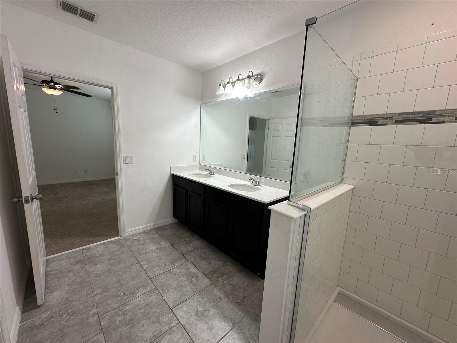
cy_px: 172
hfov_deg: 102.1
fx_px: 185
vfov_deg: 85.7
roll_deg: -3.1
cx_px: 228
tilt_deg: -9.1
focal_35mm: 14
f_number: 2.2
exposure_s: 1/120
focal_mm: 2.22
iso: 80
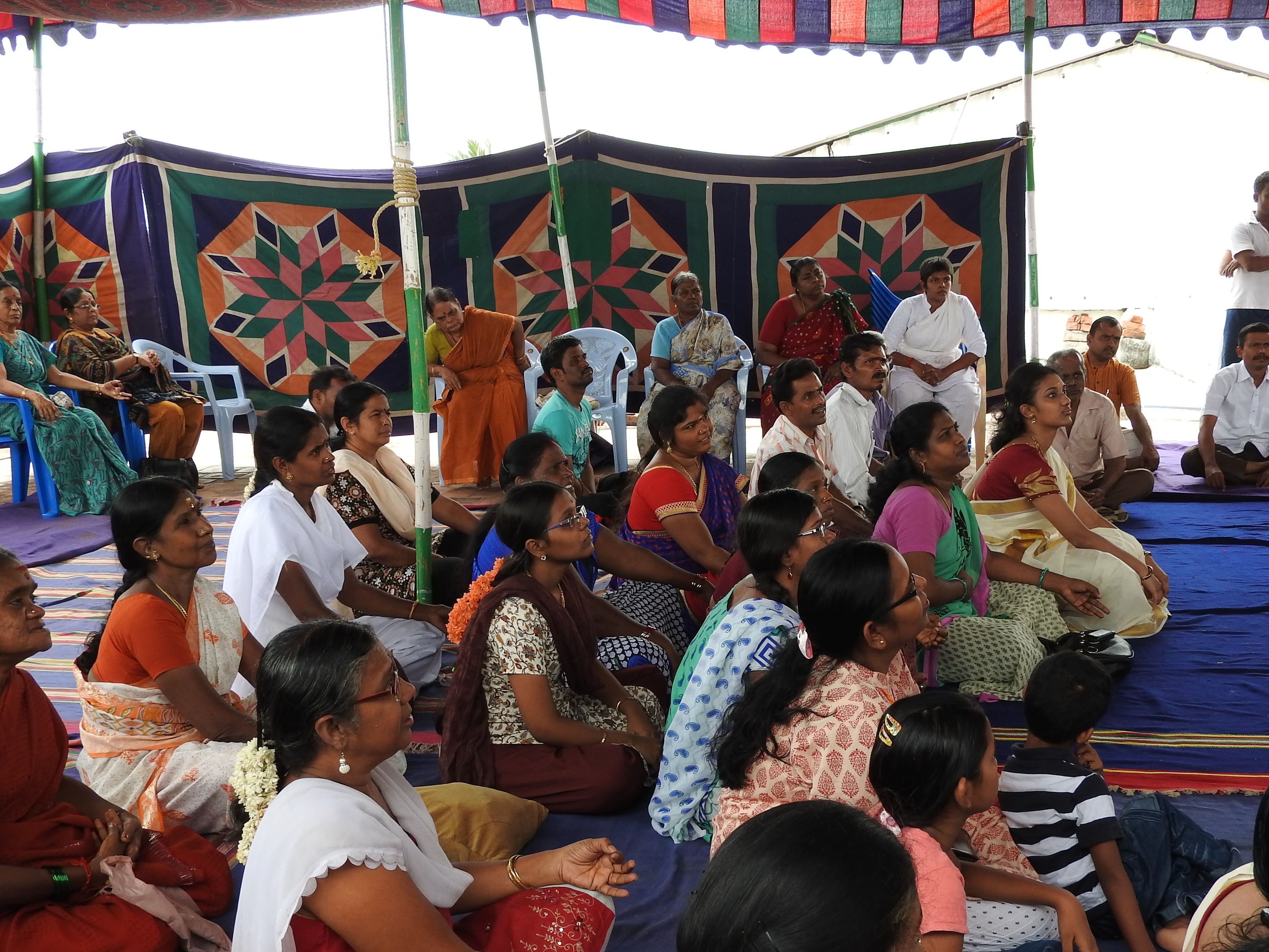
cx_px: 674
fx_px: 1430
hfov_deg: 47.8
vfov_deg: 36.6
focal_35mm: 39
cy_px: 585
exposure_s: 1/100
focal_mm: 5.4
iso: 100
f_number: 3.5
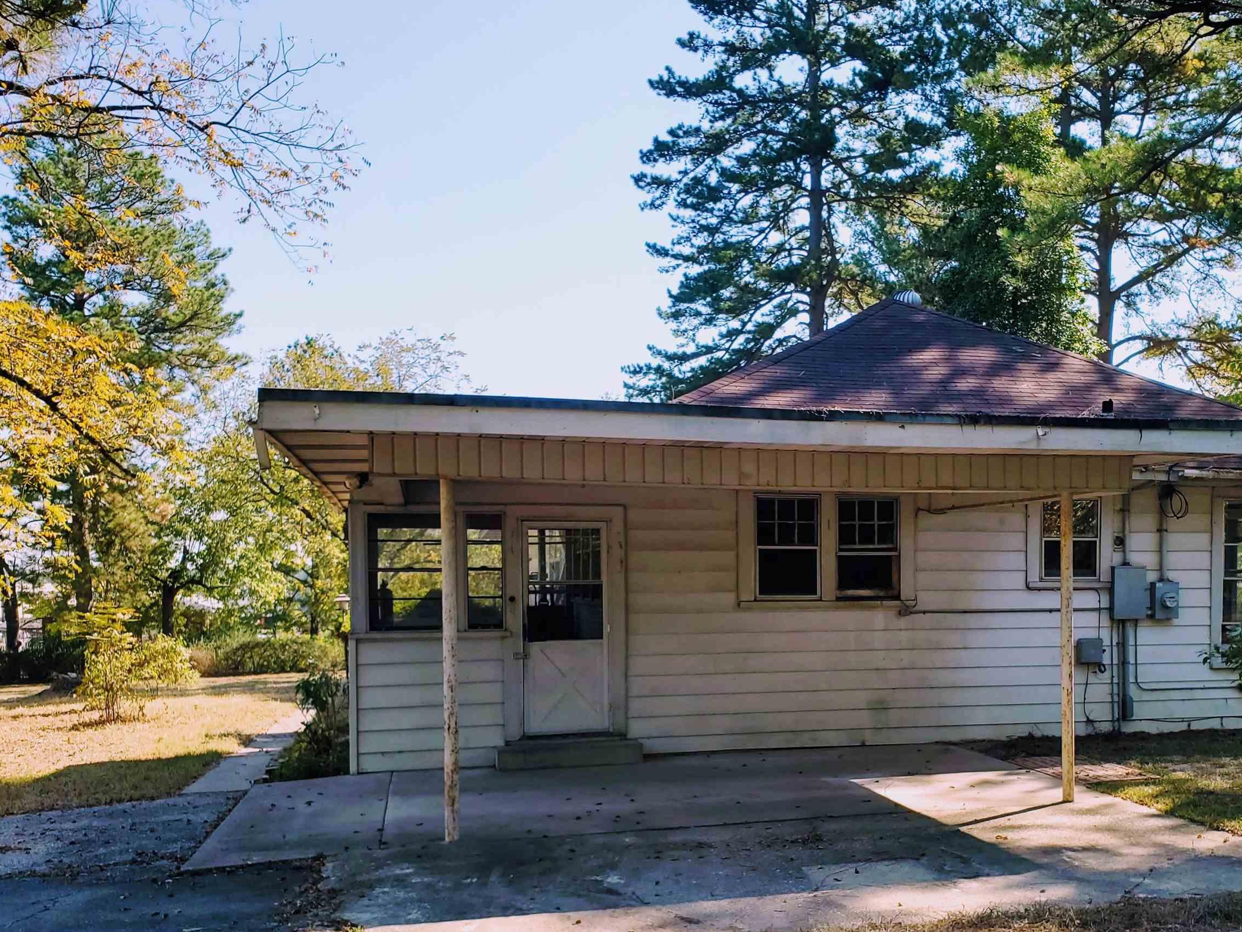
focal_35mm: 35
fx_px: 1256
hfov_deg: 51.8
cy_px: 597
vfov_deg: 40.3
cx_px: 812
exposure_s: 1/668
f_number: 2.4
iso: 50
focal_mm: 4.3
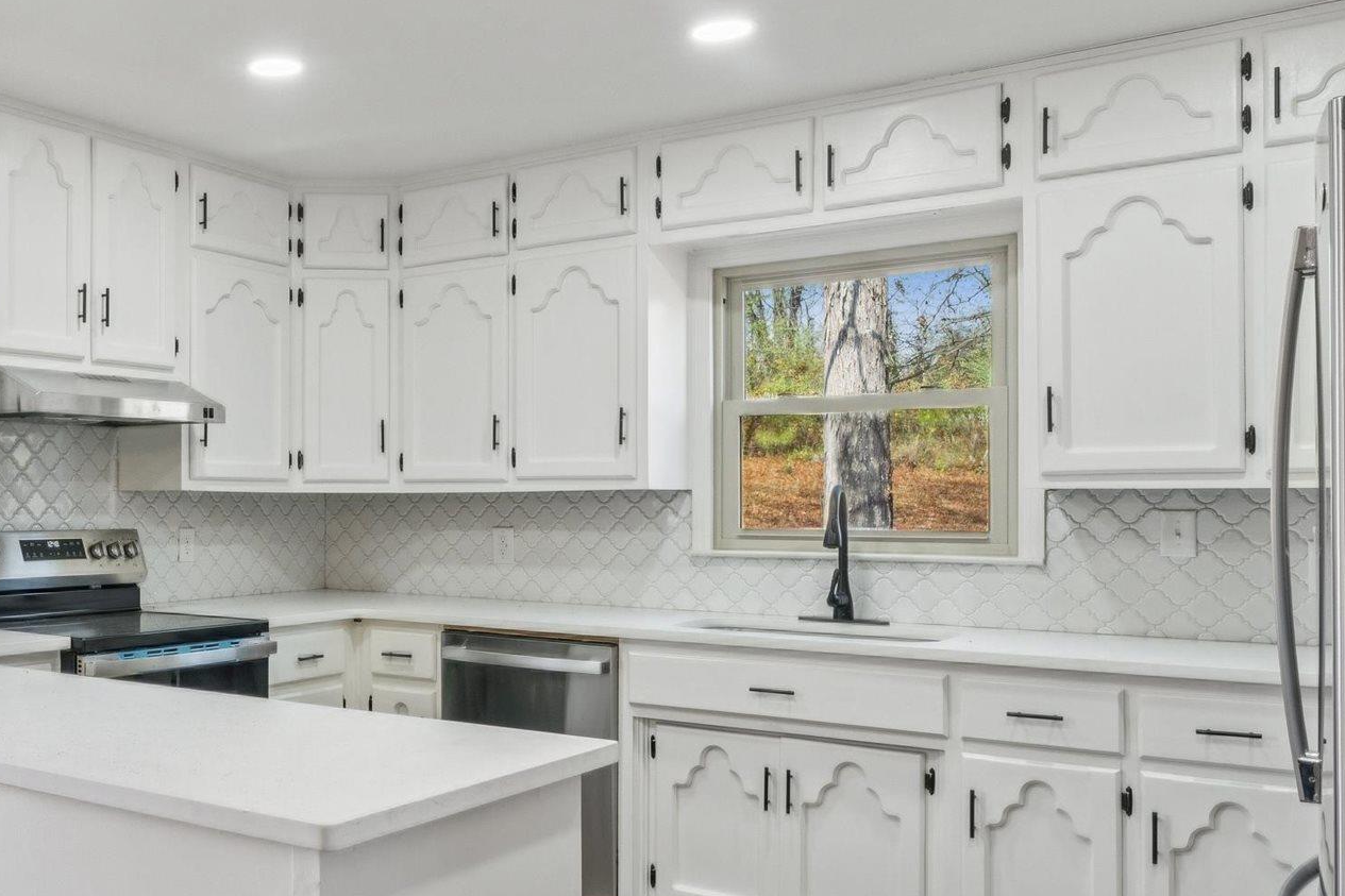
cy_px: 531
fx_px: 1270
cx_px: 260
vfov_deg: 38.7
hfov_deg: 52.1
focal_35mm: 34
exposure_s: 1/13
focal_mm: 14
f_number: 13
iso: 400
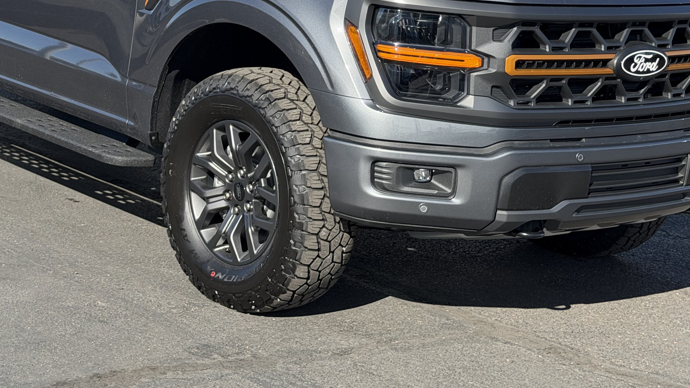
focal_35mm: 84
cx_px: 241
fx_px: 1537
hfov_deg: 25.2
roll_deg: -4.3
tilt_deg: -5.5
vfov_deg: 14.1
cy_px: -20
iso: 100
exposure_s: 1/4098
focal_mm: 6.76
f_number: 1.78
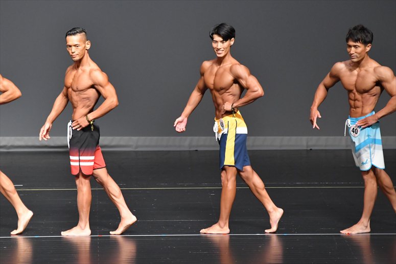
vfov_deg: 4.4
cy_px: 132
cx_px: 198
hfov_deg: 6.5
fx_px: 3463
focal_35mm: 315
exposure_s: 1/400
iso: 5000
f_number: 5.6
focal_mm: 210
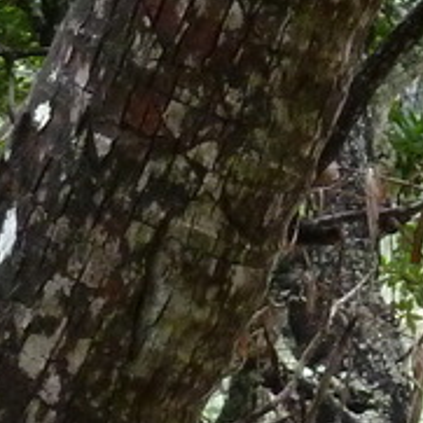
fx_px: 5101
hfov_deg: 4.6
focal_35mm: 369
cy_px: 379
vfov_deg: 4.7
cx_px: 1220
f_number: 4
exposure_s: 1/40
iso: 400
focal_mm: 10.3
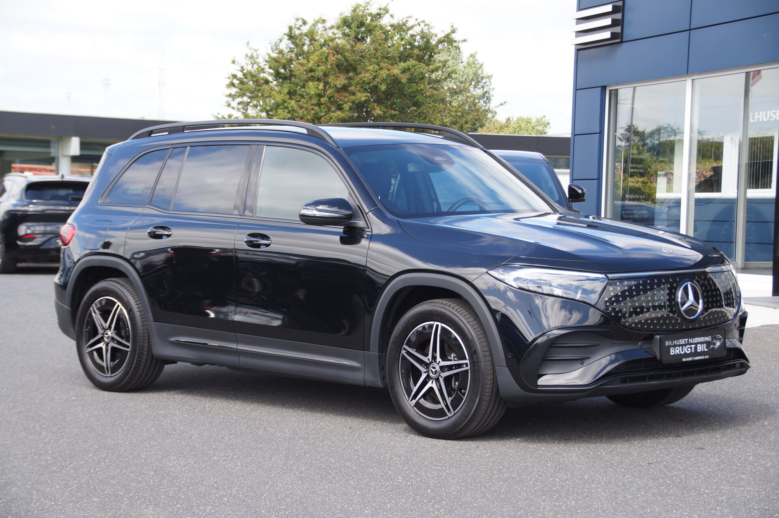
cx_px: 390
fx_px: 1784
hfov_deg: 24.6
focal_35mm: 82
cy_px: 259
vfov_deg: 16.5
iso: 100
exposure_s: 1/125
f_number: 5.6
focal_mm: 55
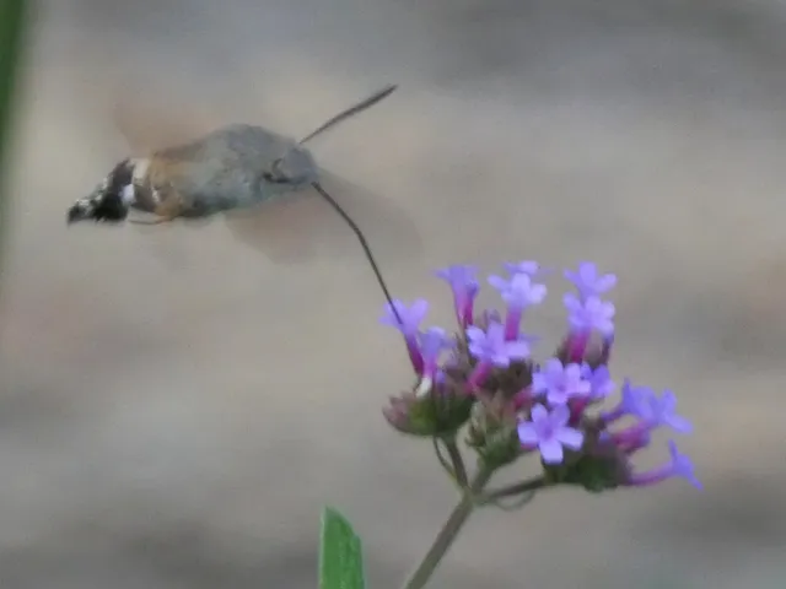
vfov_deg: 2.6
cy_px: 294
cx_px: 393
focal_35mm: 566
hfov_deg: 3.5
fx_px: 12852
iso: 640
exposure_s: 1/100
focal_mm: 101.4
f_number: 5.6
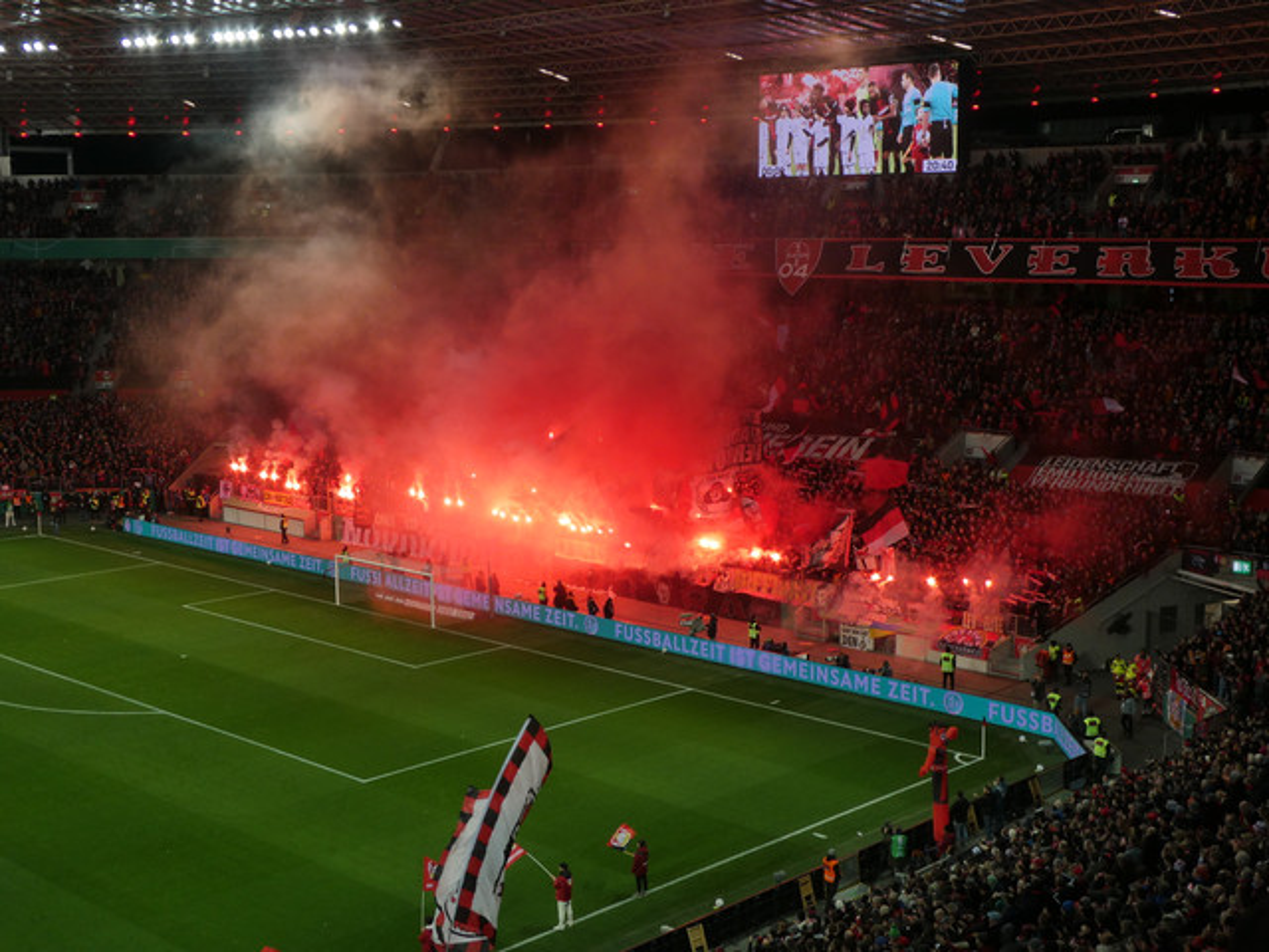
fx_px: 1723
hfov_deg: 40.4
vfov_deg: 30.9
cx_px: 634
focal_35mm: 47
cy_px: 476
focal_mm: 8.4
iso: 80
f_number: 4
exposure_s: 1/100
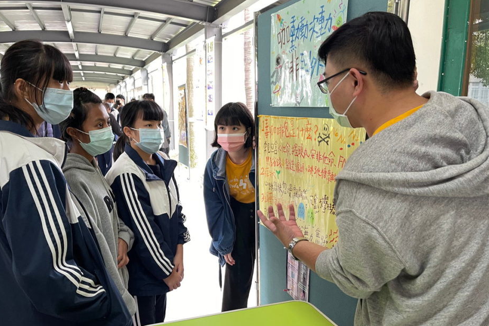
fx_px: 407
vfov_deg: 43.4
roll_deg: -0.5
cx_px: 224
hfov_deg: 61.8
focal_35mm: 30
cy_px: 195
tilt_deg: -12.7
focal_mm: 5.1
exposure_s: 1/60
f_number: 1.6
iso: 125
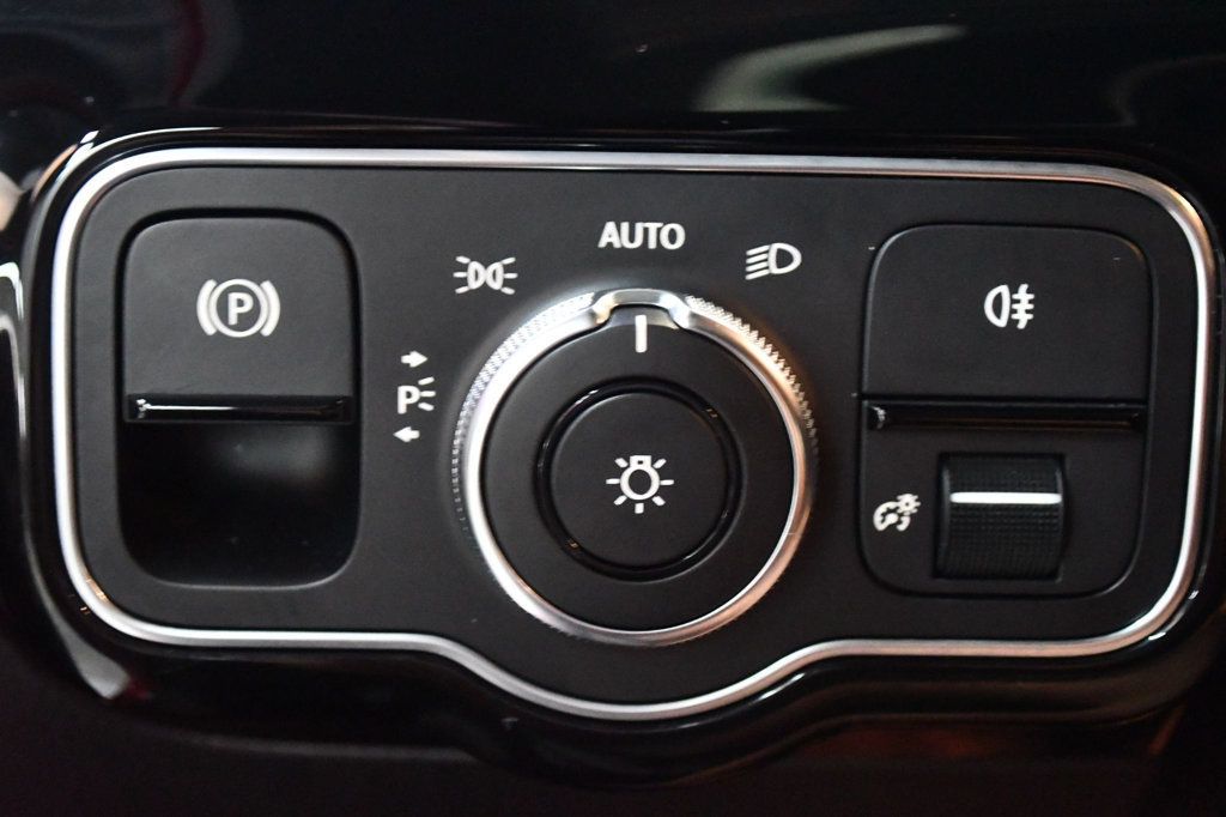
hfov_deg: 31.9
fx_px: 2145
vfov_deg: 21.6
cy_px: 408
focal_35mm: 63
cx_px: 613
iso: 11400
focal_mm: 42
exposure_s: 1/60
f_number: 5.3
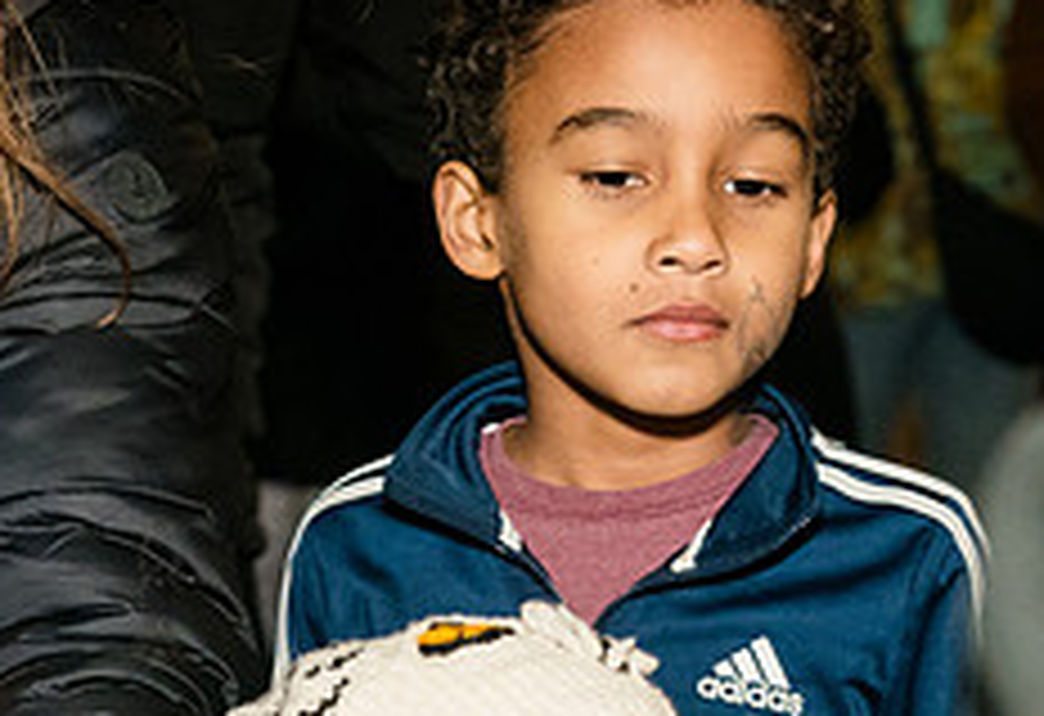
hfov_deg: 14.3
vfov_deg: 9.6
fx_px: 4154
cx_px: 514
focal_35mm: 142
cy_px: 1018
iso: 4000
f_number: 3.5
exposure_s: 1/160
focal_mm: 45
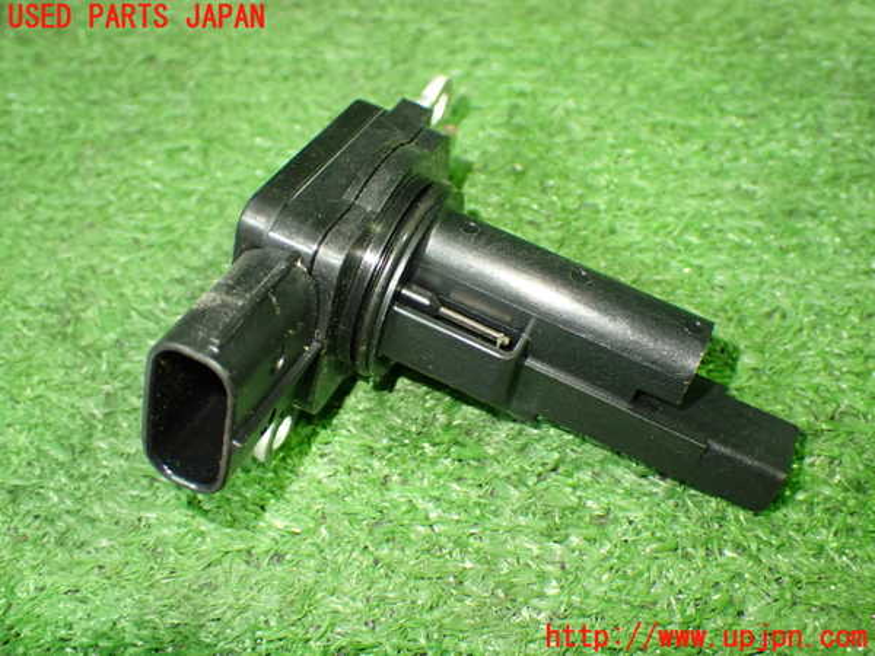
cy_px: 328
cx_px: 438
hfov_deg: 42.9
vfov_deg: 32.9
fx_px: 1112
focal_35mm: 44
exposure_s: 1/40
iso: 800
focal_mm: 7.84
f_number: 2.9
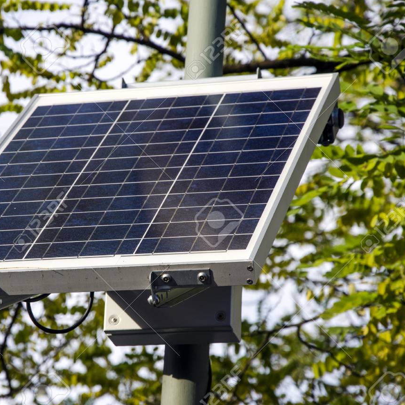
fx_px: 2682
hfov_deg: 8.6
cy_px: 202
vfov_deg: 8.6
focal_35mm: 203
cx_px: 129
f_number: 9
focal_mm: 105
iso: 320
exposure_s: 1/400
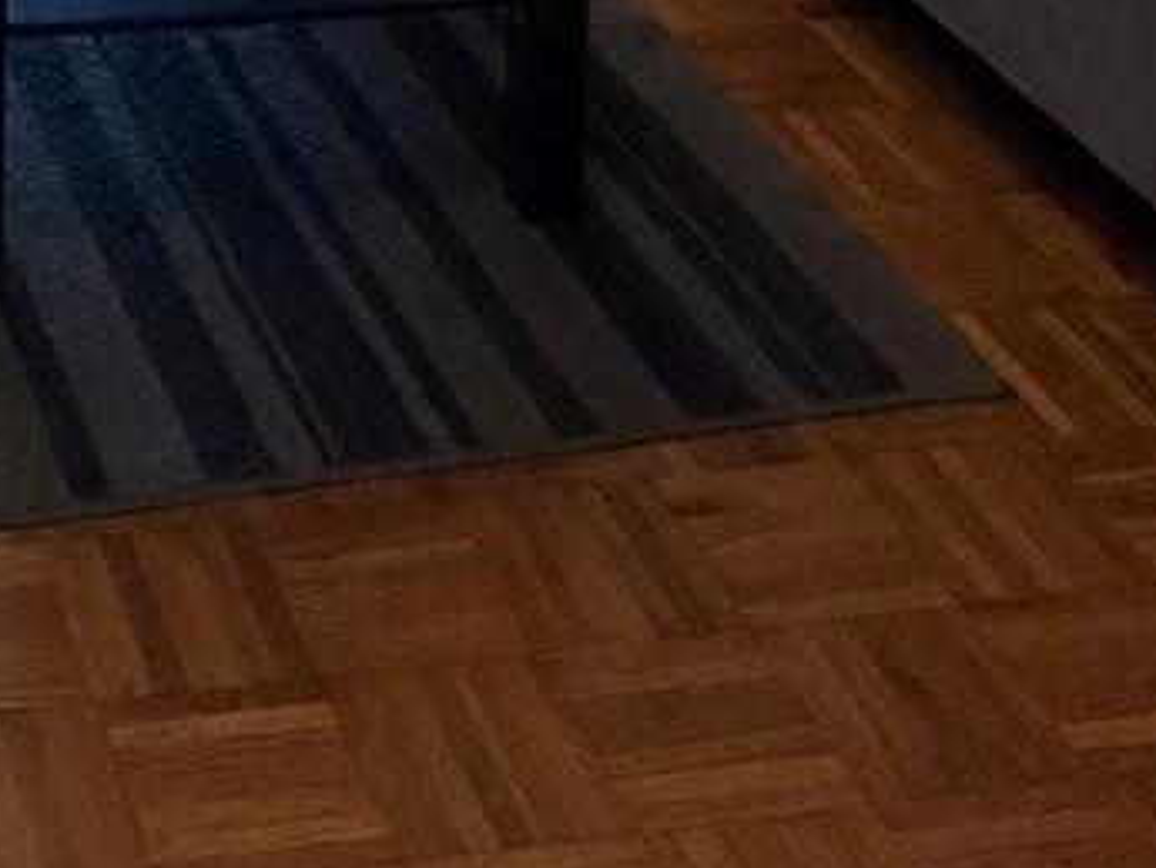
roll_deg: -0.9
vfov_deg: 14.0
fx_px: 2773
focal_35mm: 83
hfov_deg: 22.0
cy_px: -1022
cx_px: -188
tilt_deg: -6.4
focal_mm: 2.22
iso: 320
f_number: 2.2
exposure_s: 1/60
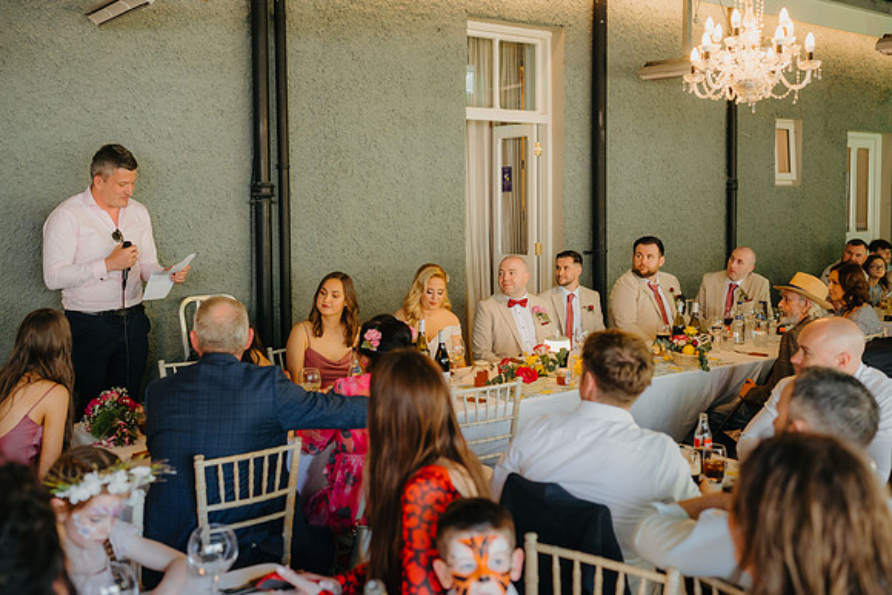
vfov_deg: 34.3
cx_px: 446
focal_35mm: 39
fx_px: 962
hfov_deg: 49.7
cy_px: 271
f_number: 2.2
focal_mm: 35
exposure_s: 1/200
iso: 800
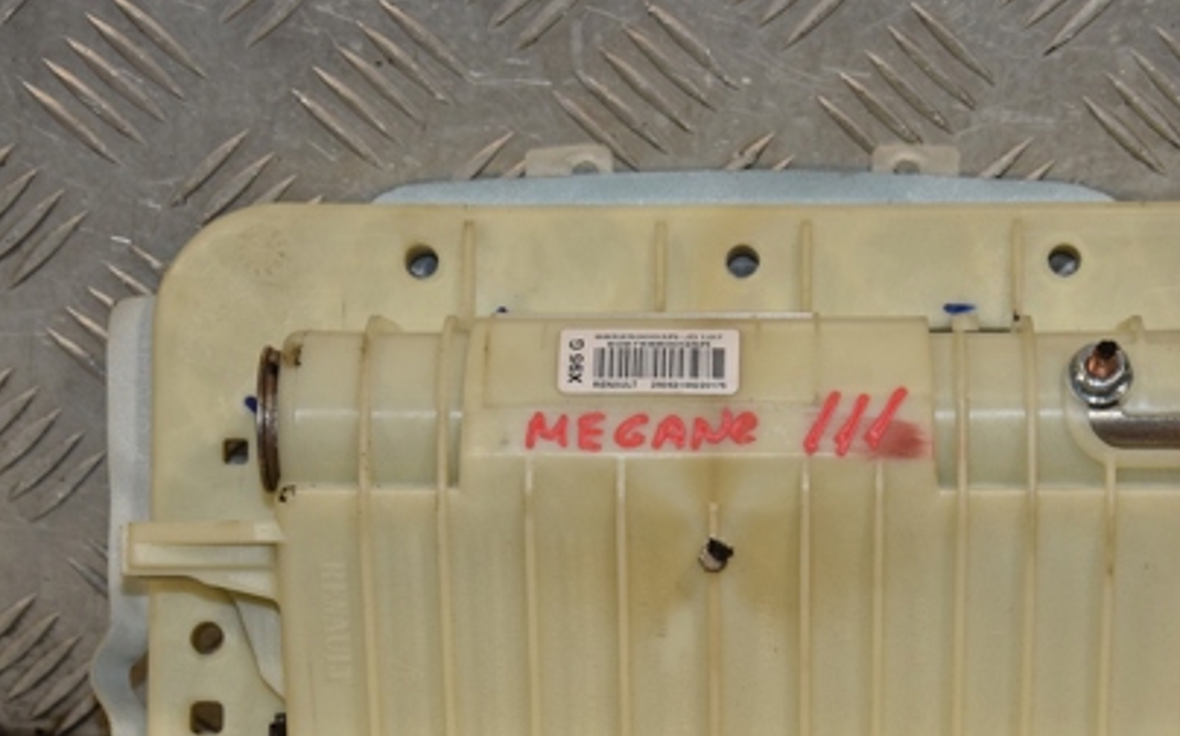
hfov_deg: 16.6
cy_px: 567
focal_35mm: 126
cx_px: 689
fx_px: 4050
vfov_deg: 10.4
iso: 800
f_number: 7.1
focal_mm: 52
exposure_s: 1/200
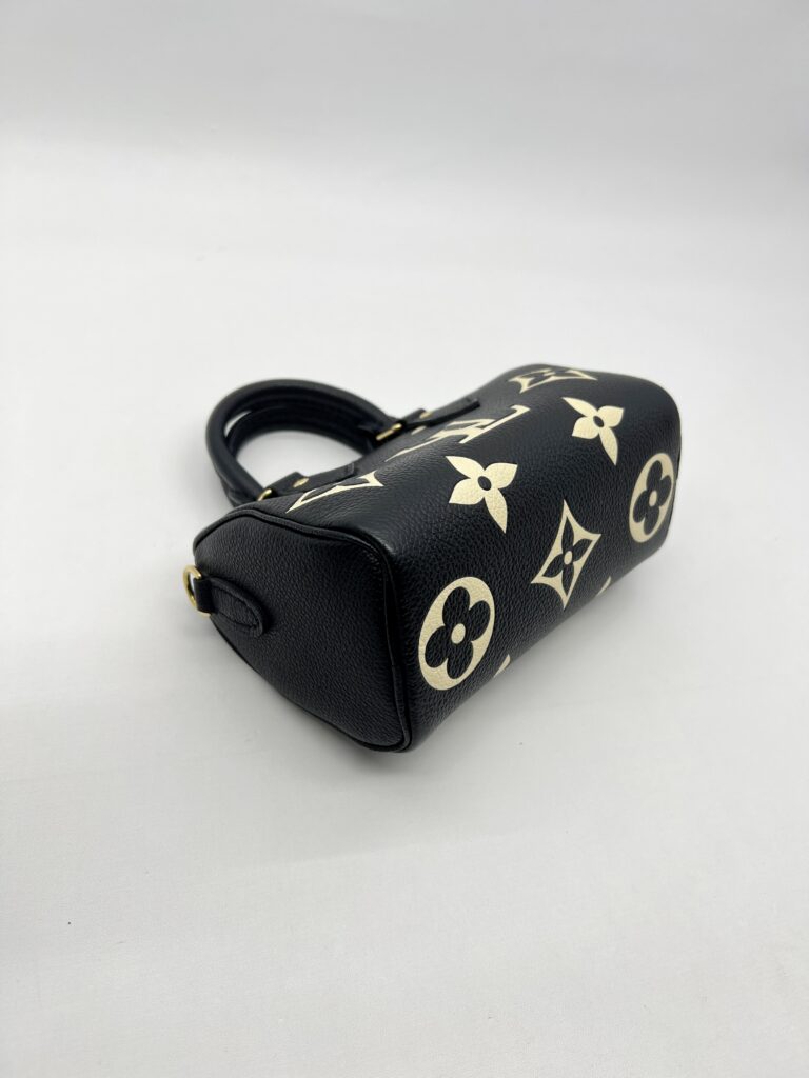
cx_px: 404
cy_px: 539
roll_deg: -14.8
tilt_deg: -42.1
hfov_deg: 53.1
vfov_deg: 67.3
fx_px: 810
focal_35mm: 26
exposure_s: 1/216
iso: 40
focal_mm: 5.7
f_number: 1.5
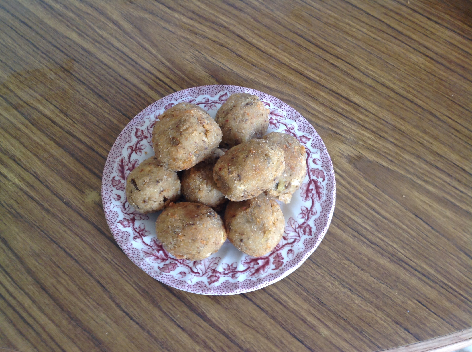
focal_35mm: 35
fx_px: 477
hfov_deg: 52.7
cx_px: 236
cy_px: 176
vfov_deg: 40.6
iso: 80
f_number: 2.4
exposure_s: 1/15
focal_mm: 4.28
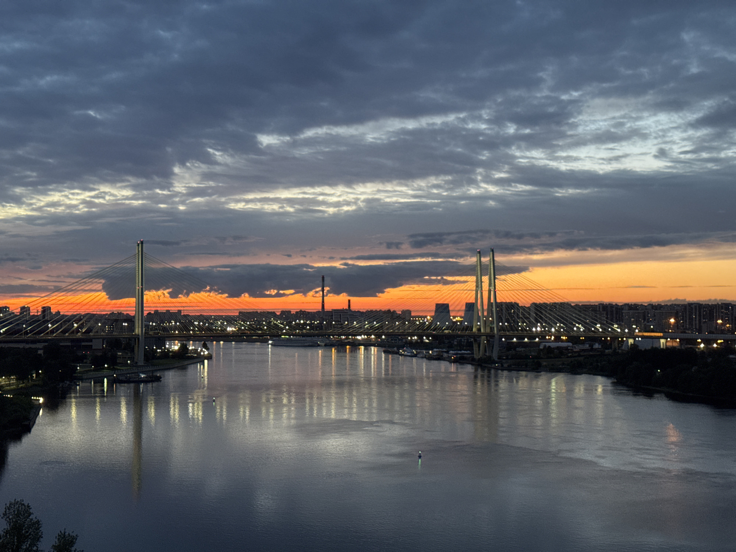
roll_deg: +0.1
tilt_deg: +1.4
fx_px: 1021
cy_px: 276
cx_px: 368
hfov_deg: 39.7
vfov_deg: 30.3
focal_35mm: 48
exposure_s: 1/33
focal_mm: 6.76
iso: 320
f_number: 1.78
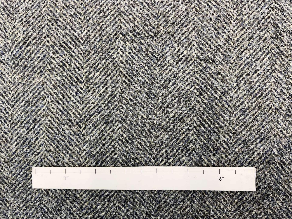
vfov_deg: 54.9
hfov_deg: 69.4
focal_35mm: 25
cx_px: 146
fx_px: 211
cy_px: 110
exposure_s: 1/60
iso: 160
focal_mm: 5.1
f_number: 1.6
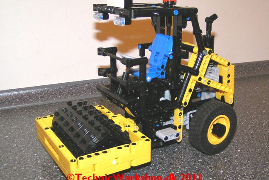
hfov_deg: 48.4
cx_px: 134
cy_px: 88
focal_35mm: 40
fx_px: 299
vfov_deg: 33.4
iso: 200
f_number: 2.8
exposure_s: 1/40
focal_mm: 5.8
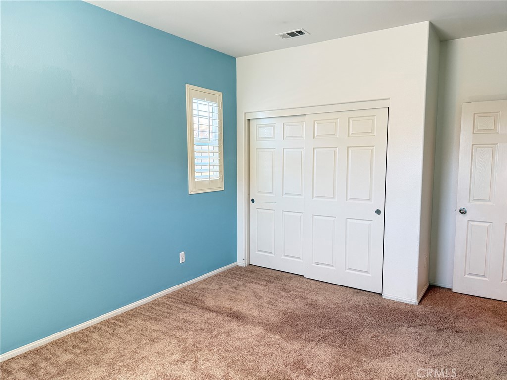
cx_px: 254
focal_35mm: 24
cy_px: 190
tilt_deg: -4.1
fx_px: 352
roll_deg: +0.0
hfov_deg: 71.6
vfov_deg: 56.8
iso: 320
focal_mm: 6.76
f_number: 1.78
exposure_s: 1/120
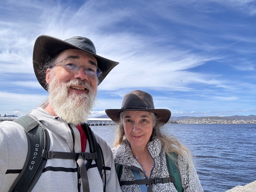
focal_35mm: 23
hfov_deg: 73.9
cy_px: 96
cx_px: 128
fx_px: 170
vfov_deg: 58.9
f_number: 1.9
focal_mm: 2.69
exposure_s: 1/1018
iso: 25
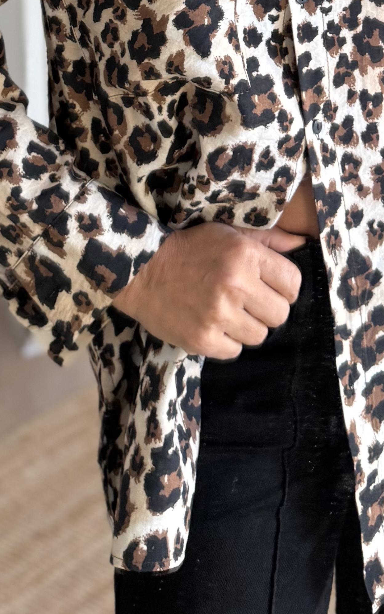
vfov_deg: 24.3
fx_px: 1223
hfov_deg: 17.8
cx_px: 236
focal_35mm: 73
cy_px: -209
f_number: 1.78
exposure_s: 1/100
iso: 200
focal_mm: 6.76
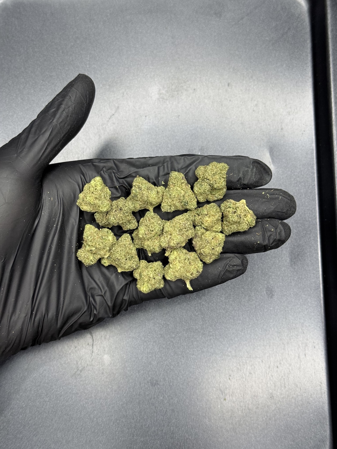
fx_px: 623
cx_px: 168
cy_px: 224
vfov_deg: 39.7
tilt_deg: -81.4
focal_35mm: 48
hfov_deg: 30.3
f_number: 1.78
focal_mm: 6.76
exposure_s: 1/50
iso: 100
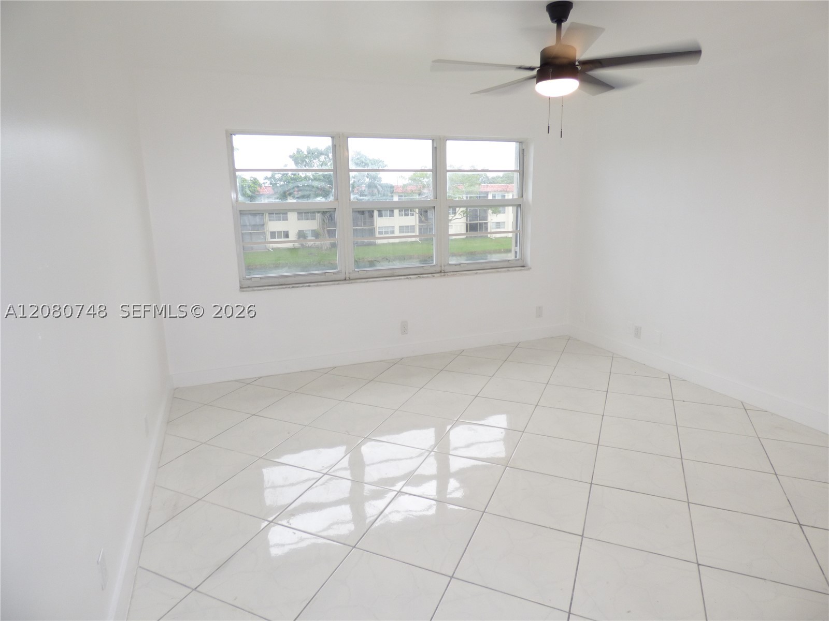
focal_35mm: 20
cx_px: 414
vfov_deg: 66.0
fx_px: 479
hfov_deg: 81.7
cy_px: 310
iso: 100
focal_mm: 3.58
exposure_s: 1/50
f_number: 2.8
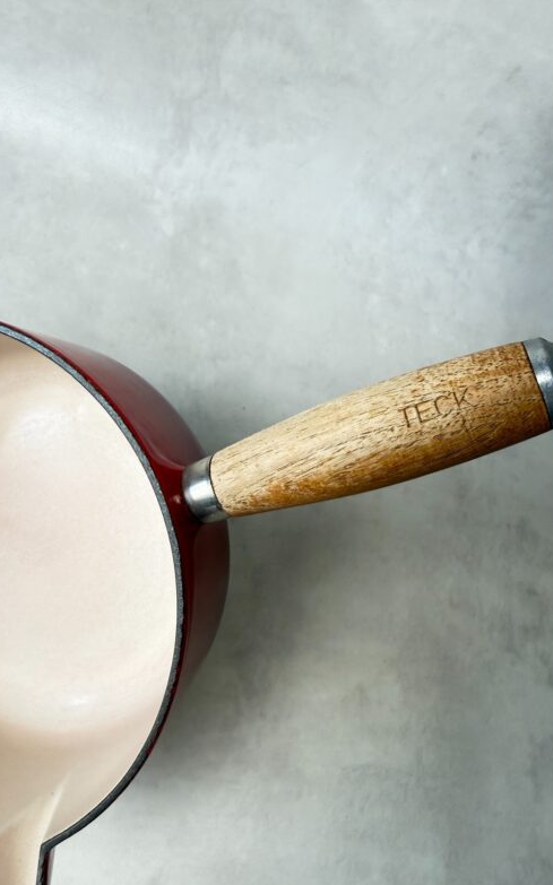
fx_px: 627
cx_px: 275
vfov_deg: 70.4
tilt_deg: -60.3
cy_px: 449
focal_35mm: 26
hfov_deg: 47.6
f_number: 2.2
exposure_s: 1/100
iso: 250
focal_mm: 2.22
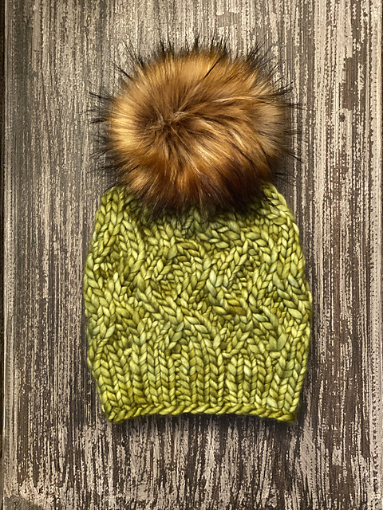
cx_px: 192
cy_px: 255
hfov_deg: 28.0
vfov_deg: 36.8
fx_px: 767
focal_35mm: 52
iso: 400
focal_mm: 6
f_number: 2
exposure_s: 1/17
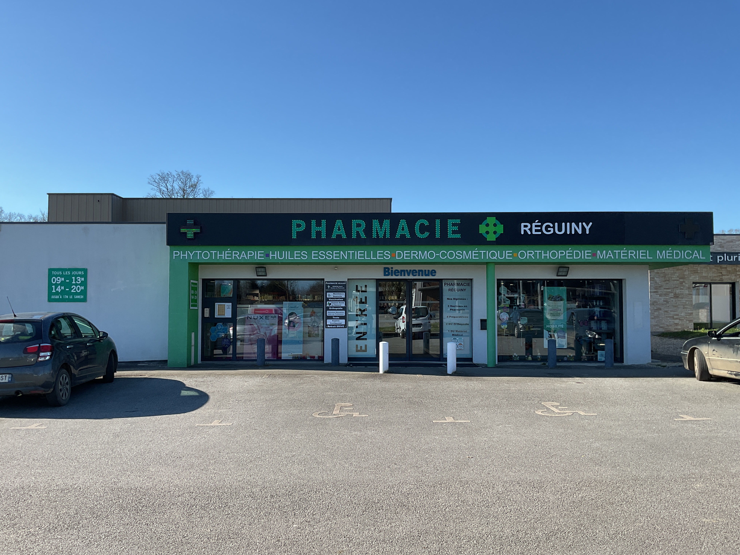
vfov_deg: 46.8
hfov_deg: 60.0
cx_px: 360
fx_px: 641
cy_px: 286
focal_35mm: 30
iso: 16
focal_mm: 3
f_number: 1.8
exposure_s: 1/1121
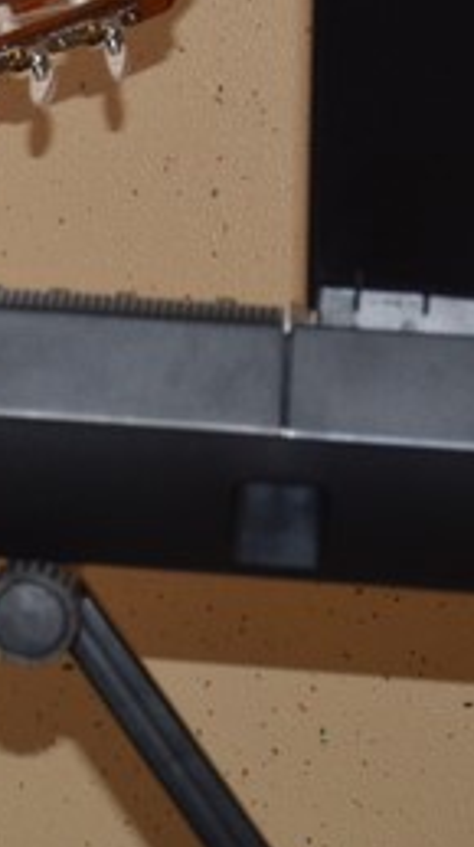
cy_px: 139
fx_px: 5673
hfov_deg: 4.7
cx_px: -673
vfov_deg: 8.5
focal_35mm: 253
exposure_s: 1/60
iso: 800
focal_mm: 52
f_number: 5
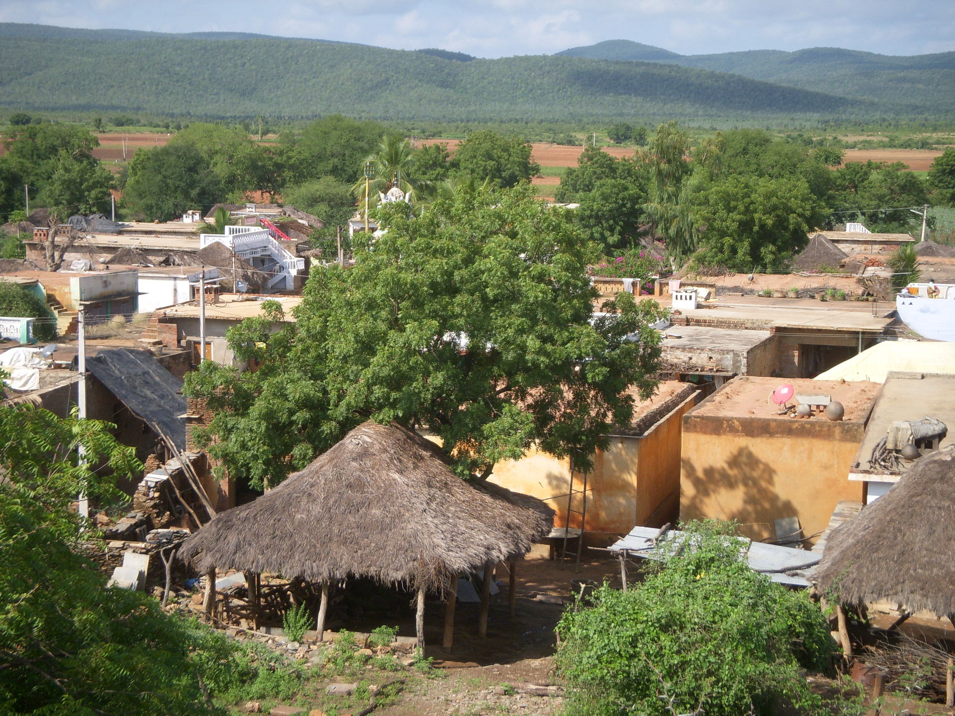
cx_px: 478
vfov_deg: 22.3
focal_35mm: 66
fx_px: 1821
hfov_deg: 29.4
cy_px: 358
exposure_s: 1/640
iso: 100
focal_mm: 11
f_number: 3.7
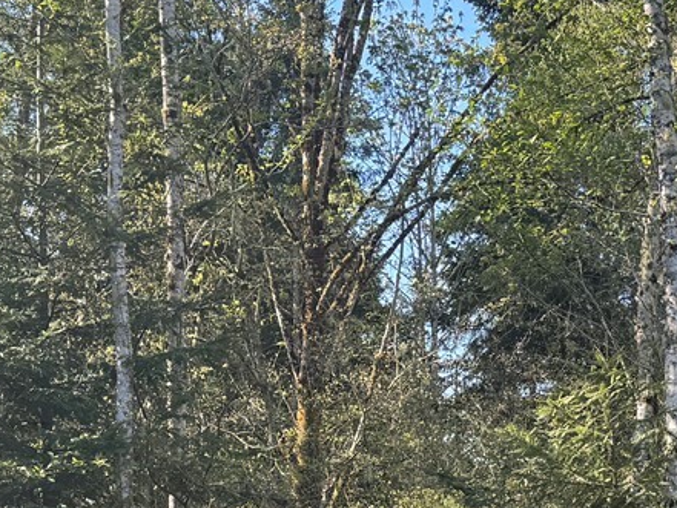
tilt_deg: -0.5
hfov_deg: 22.4
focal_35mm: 87
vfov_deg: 16.1
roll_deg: -1.2
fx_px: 1702
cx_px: 424
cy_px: 654
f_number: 1.78
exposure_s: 1/514
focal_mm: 6.76
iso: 80
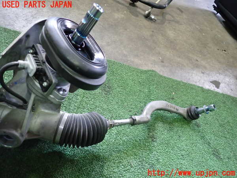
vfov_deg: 54.9
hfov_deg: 69.4
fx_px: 171
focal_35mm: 25
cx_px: 118
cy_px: 89
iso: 400
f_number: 2
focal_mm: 4.5
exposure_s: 1/30
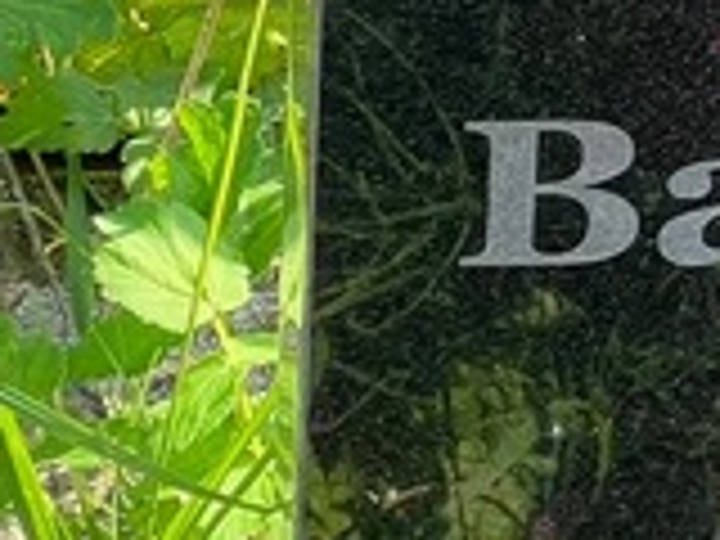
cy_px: -135
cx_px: 1422
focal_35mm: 385
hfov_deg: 5.1
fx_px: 8008
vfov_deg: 3.9
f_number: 2.8
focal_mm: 9
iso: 32
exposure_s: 1/99
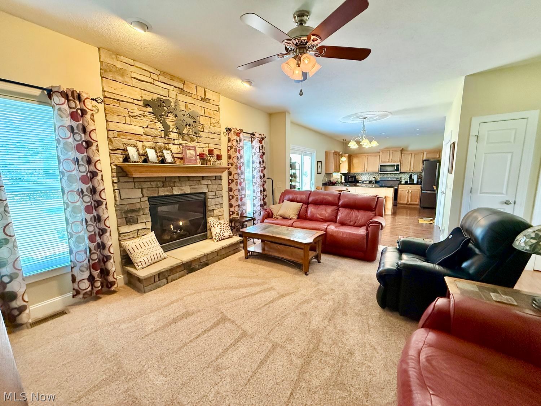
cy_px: 203
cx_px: 270
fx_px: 219
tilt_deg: -7.2
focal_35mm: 14
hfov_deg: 102.1
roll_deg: +0.0
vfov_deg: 85.7
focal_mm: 2.22
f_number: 2.2
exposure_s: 1/60
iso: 800
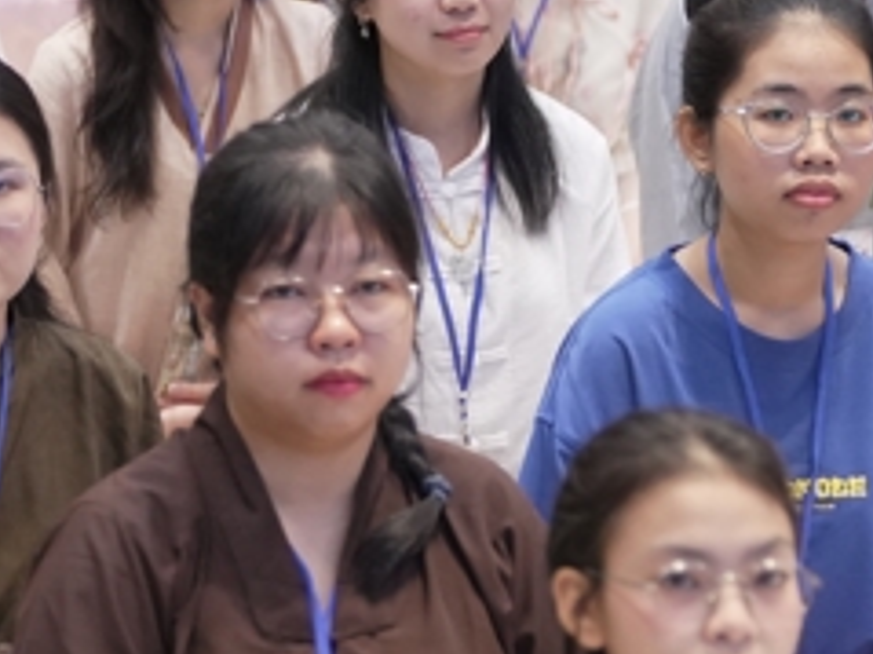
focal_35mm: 365
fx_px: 9201
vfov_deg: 4.1
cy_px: 270
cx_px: -287
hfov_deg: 5.4
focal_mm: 93
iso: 2500
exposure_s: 1/160
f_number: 2.8
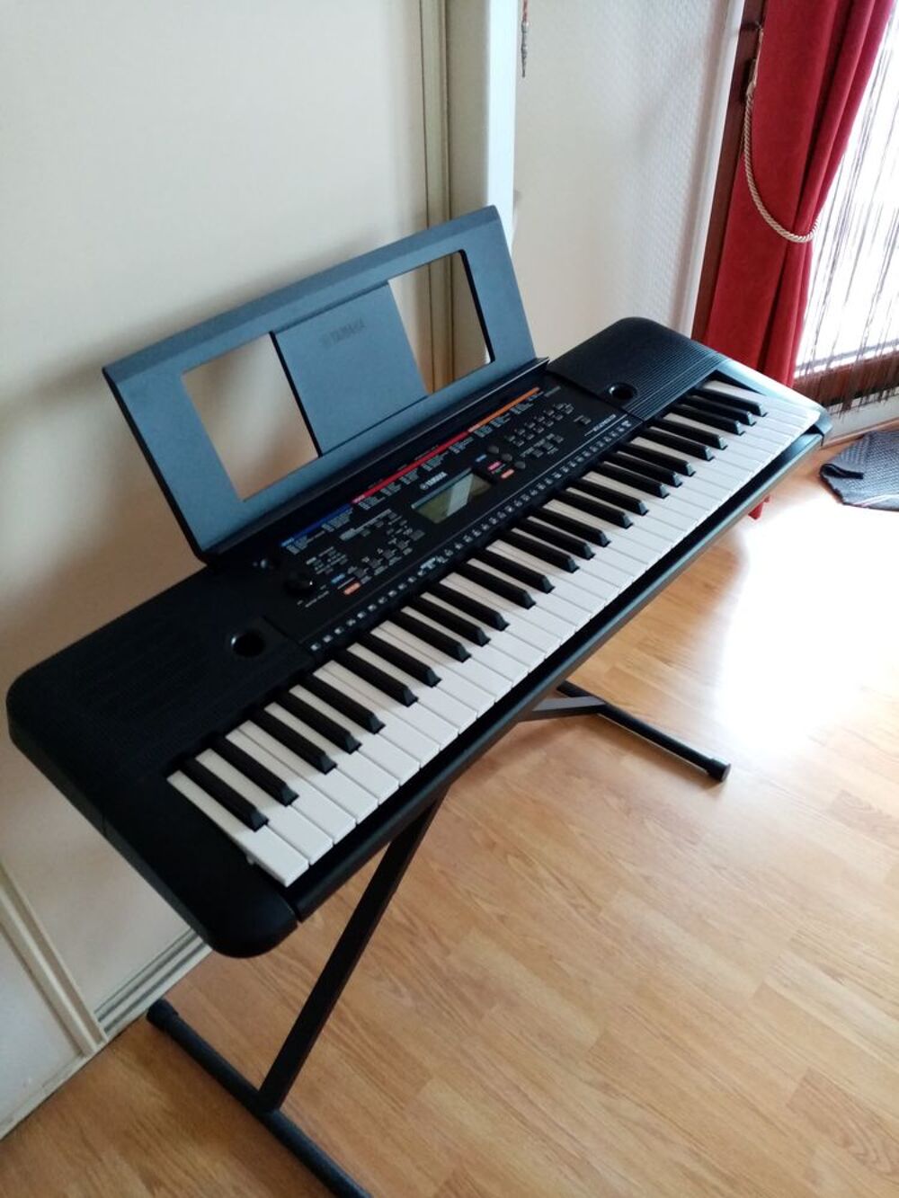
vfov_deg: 67.3
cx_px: 450
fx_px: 900
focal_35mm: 26
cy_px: 599
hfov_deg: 53.1
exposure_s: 1/25
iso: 526
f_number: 1.8
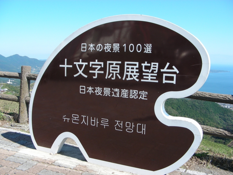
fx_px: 256
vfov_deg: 37.7
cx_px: 116
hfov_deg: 49.0
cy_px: 88
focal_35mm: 38
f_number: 4
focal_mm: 6.3
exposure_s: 1/288
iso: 50
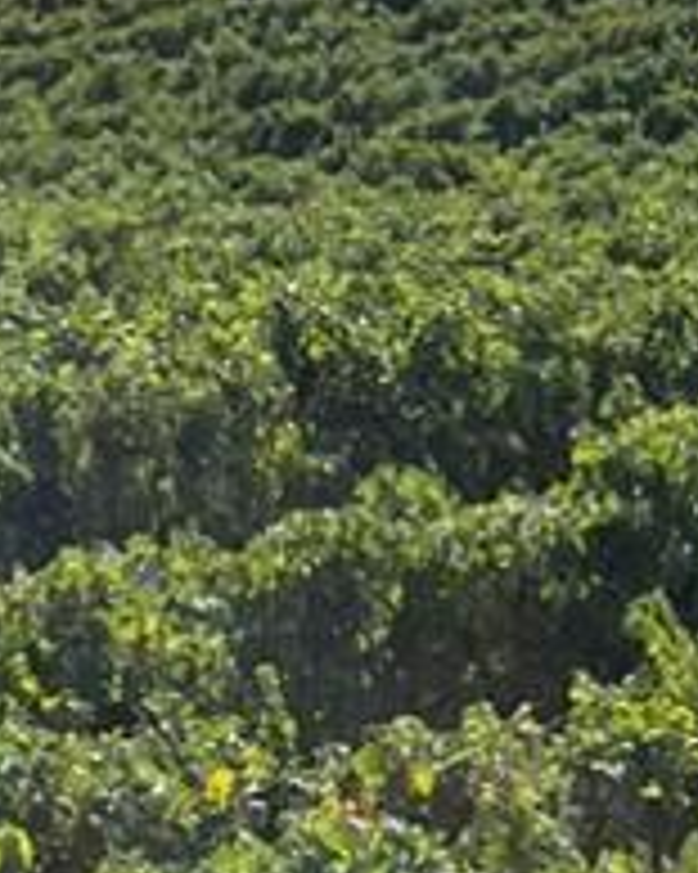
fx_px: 5065
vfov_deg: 9.8
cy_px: 738
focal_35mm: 196
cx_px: -961
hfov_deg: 7.4
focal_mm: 5.1
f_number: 1.6
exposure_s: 1/4484
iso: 50
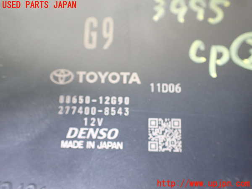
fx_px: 218
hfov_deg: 60.0
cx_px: 126
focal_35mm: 30
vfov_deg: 46.8
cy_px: 94
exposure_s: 1/30
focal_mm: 5.4
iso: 800
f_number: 2.3
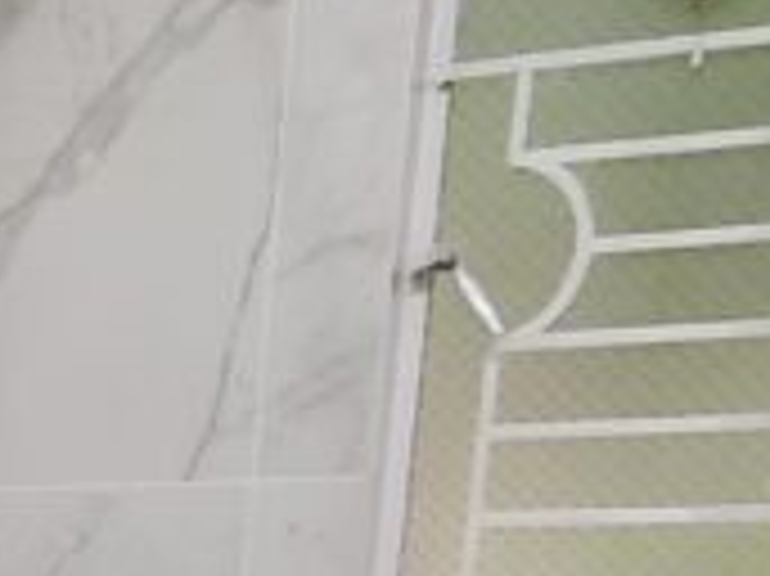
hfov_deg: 20.7
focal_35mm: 78
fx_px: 1734
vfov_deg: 15.1
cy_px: 1166
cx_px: -432
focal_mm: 2.2
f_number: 2.2
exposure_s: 1/33
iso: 400
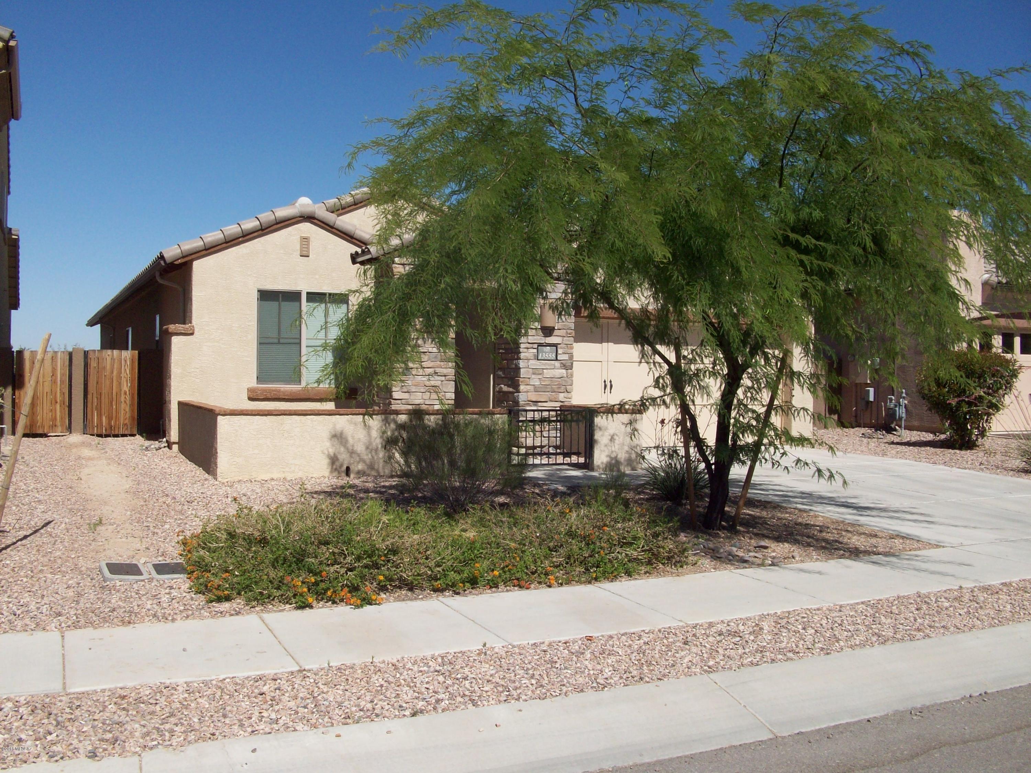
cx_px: 516
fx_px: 1013
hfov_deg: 54.0
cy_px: 386
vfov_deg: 41.8
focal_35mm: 34
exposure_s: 1/527
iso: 64
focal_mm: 5.7
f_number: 5.5
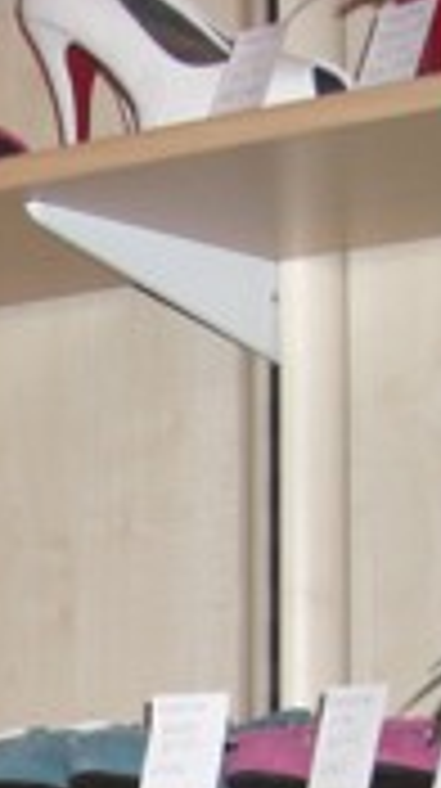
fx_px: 3066
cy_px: 1027
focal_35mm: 147
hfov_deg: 8.0
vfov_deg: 14.1
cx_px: -236
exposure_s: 1/60
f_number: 2.8
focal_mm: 7.9
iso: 200
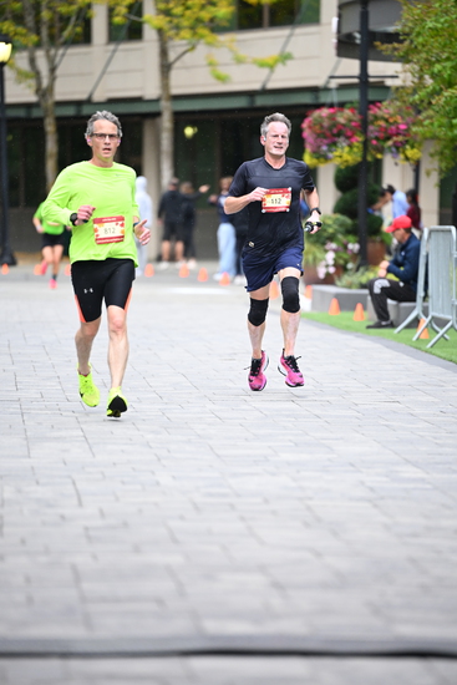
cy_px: 342
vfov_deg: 10.3
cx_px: 228
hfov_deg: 6.9
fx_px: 3806
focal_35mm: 200
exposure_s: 1/1250
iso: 1250
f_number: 2.8
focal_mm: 200
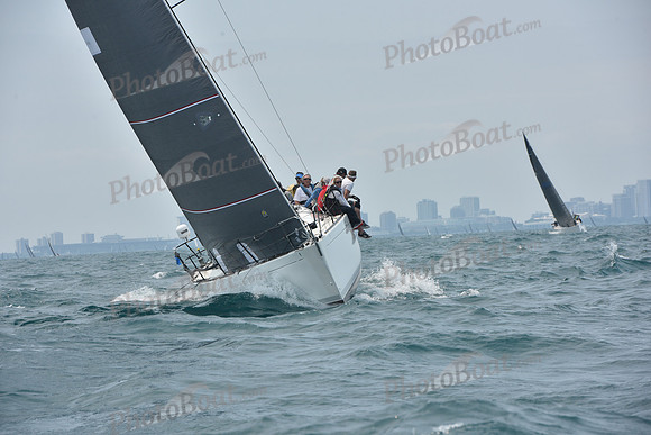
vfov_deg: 6.9
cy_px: 218
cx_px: 326
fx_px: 3617
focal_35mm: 200
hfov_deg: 10.3
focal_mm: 200
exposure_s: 1/800
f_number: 11
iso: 250
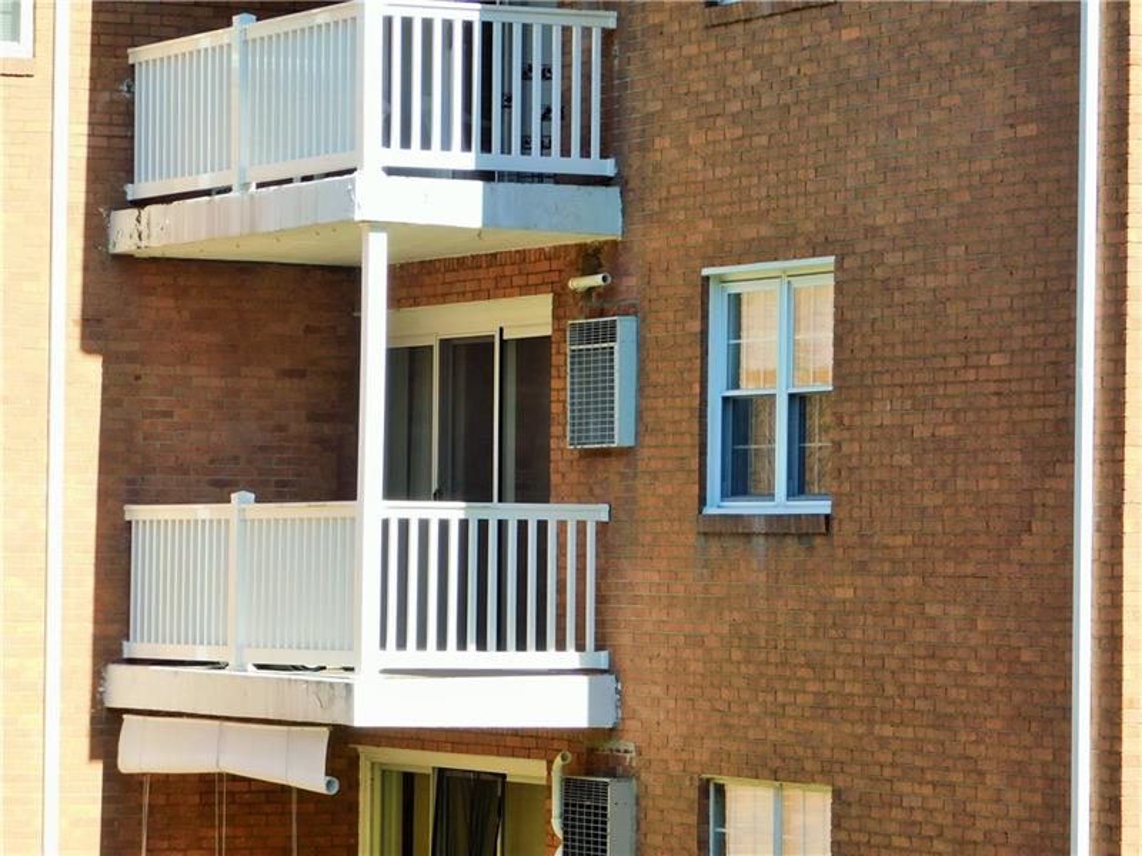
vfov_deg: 8.7
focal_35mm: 170
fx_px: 5608
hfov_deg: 11.6
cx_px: 571
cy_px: 428
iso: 125
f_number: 5.3
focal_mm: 30.1
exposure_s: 1/320
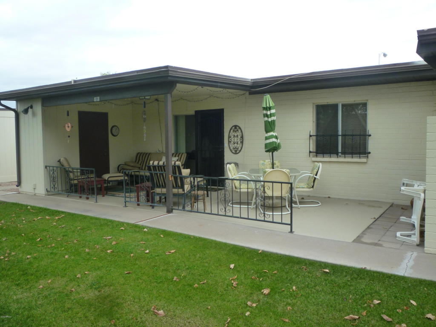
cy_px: 164
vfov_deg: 48.2
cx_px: 218
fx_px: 365
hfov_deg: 61.7
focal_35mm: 29
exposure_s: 1/250
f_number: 3.3
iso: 125
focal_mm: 5.2
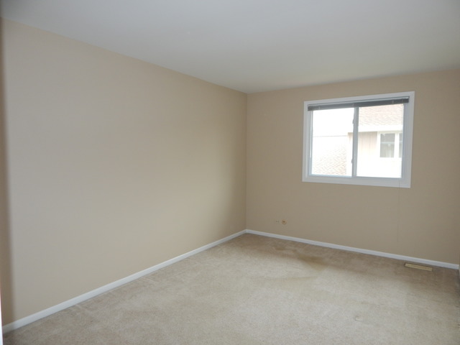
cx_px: 230
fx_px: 292
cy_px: 172
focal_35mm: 22
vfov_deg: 61.1
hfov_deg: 76.4
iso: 125
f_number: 3
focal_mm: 4
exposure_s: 1/40
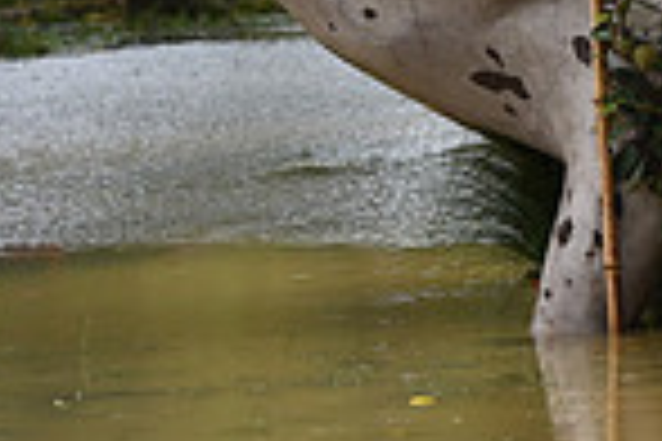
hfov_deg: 4.6
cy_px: -292
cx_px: 1283
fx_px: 8109
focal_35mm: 441
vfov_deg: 3.1
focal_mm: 112
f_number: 4.5
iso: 900
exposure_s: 1/1250
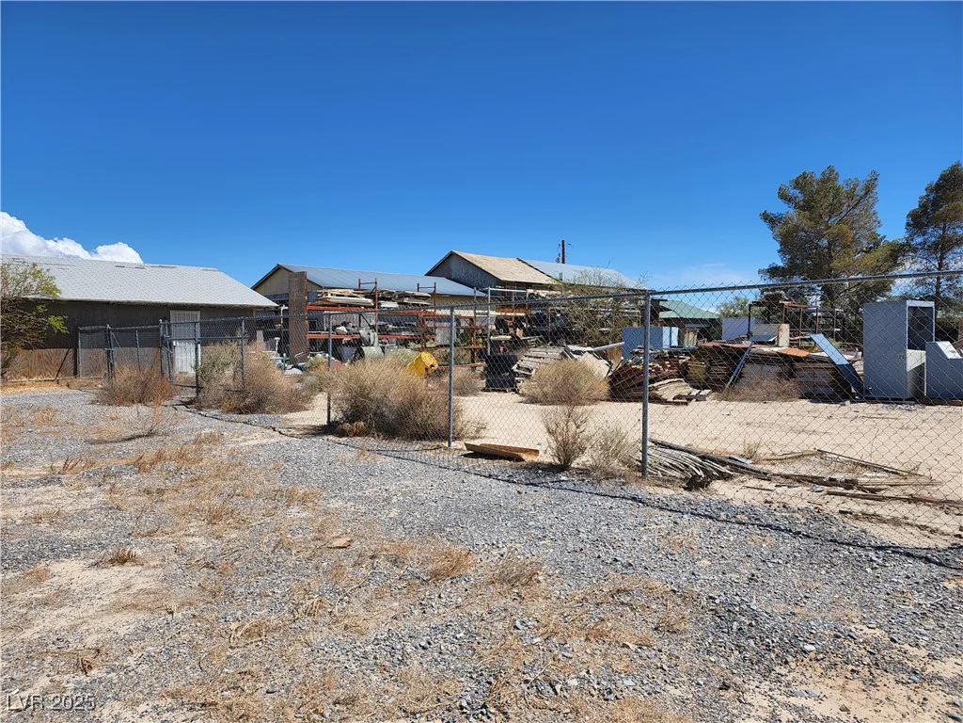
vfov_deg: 58.9
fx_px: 640
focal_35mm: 23
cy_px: 362
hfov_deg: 73.9
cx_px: 482
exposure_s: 1/1472
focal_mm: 6.4
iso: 12
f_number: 1.8
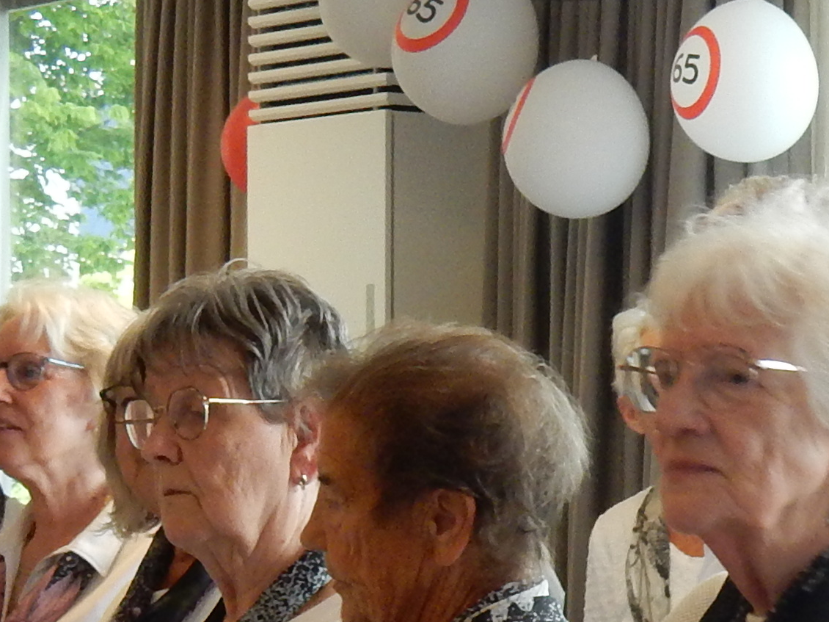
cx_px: 1132
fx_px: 4980
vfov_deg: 7.0
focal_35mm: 208
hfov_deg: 9.3
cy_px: 991
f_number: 4.5
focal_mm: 9
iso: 280
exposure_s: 1/30
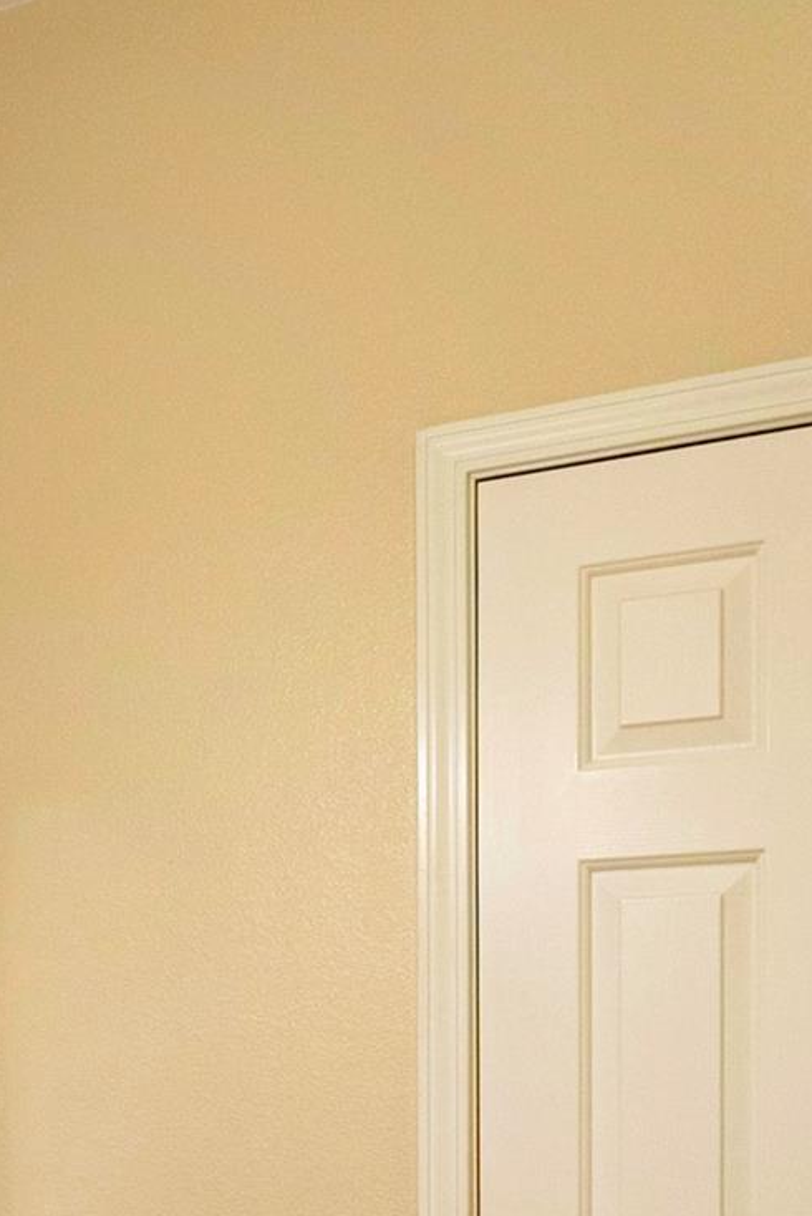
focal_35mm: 49
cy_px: 1170
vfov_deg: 36.8
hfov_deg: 26.8
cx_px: 121
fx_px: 1656
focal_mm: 11
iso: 100
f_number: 5
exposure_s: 1/40
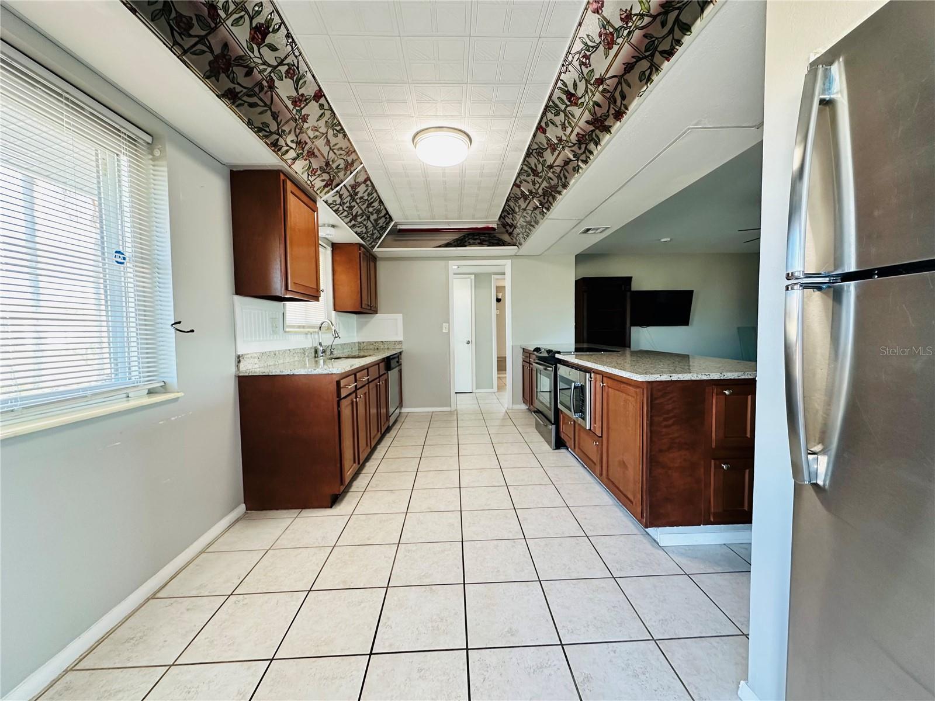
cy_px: 350
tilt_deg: -2.9
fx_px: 378
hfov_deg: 102.1
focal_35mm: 14
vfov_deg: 85.7
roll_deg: +0.5
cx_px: 468
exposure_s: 1/60
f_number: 2.2
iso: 200
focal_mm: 2.22
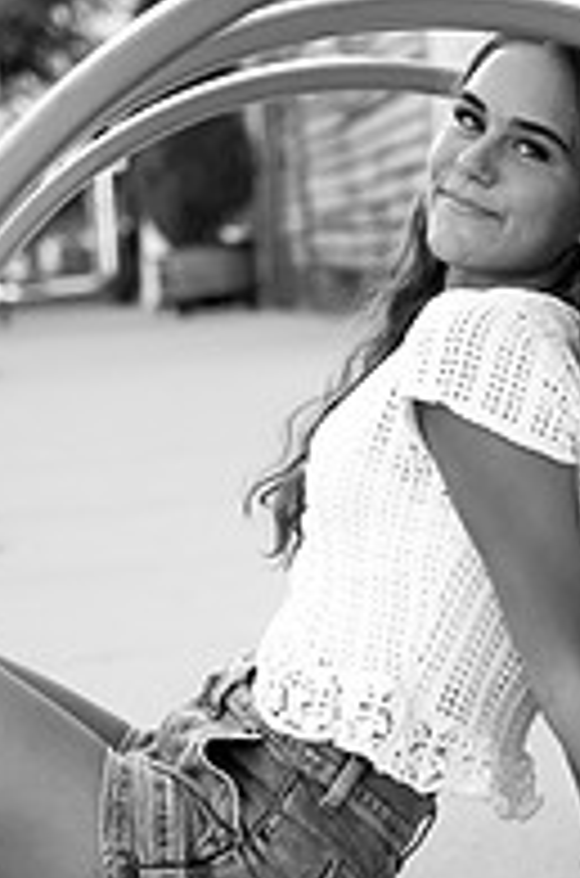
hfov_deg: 9.2
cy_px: 504
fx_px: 3596
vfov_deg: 13.9
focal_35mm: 148
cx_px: 497
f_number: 4
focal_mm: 64
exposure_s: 1/1600
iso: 1600
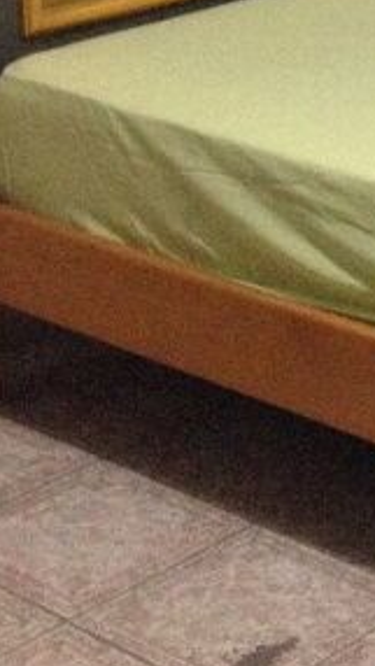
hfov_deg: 9.2
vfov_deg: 16.3
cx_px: 613
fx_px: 2261
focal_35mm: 128
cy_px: -49
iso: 400
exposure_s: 1/15
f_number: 2.4
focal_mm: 4.28
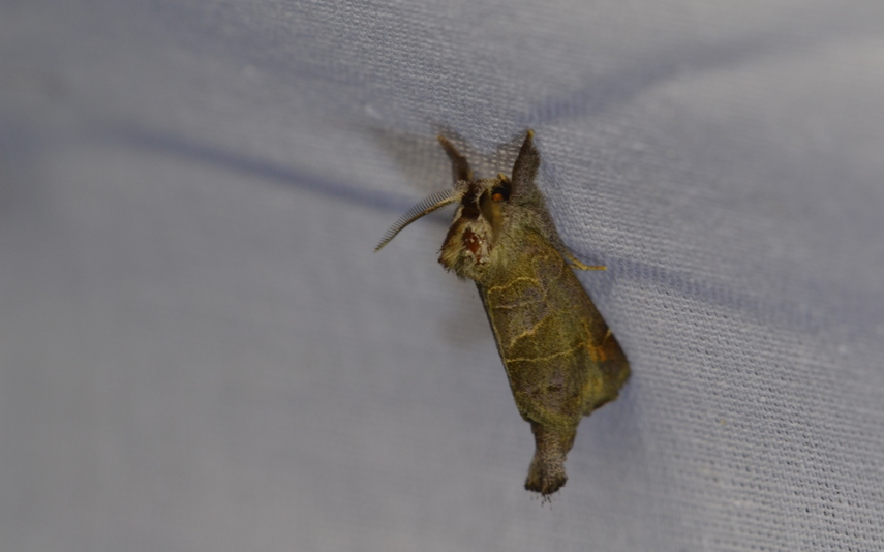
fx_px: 7649
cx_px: 449
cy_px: 258
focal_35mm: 318
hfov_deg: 6.6
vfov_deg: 4.1
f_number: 5.6
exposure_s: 1/125
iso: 400
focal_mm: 185
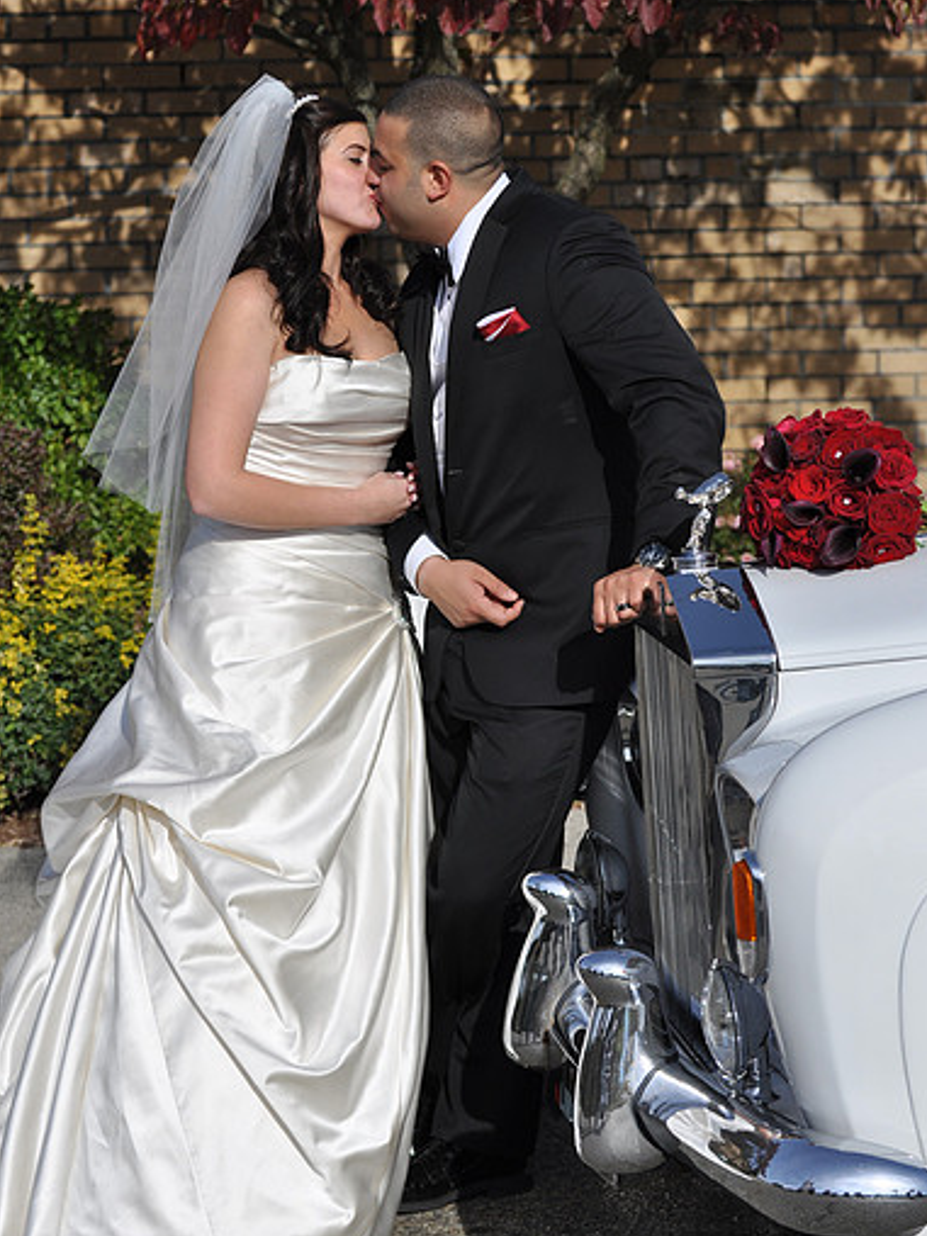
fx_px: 4106
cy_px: 550
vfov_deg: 17.1
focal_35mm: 115
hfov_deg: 12.9
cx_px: 466
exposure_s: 1/3200
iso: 200
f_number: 2.8
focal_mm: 70
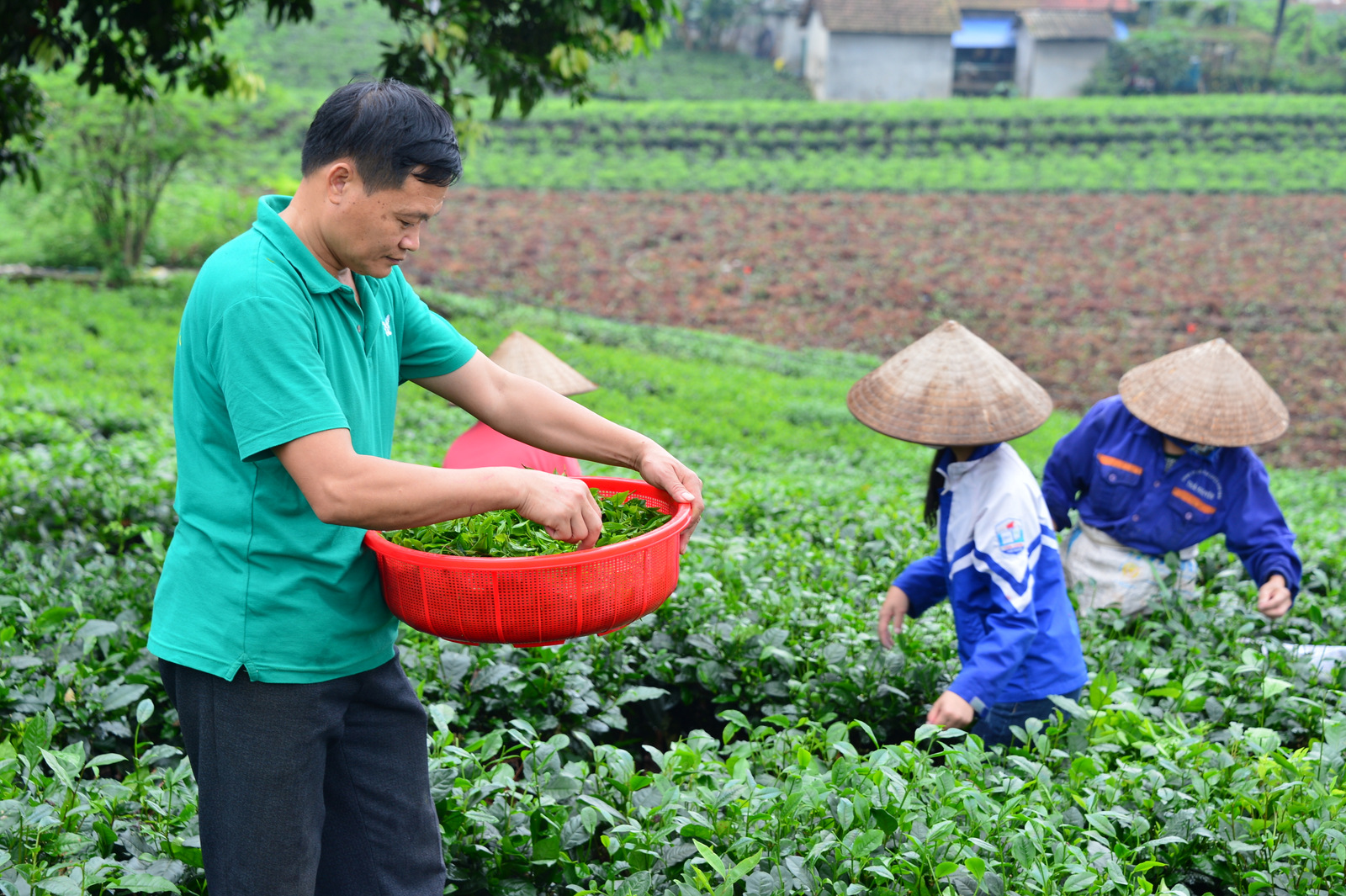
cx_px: 673
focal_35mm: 82
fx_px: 3064
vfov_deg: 16.6
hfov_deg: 24.8
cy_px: 448
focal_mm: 82
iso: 320
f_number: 6.3
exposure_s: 1/125
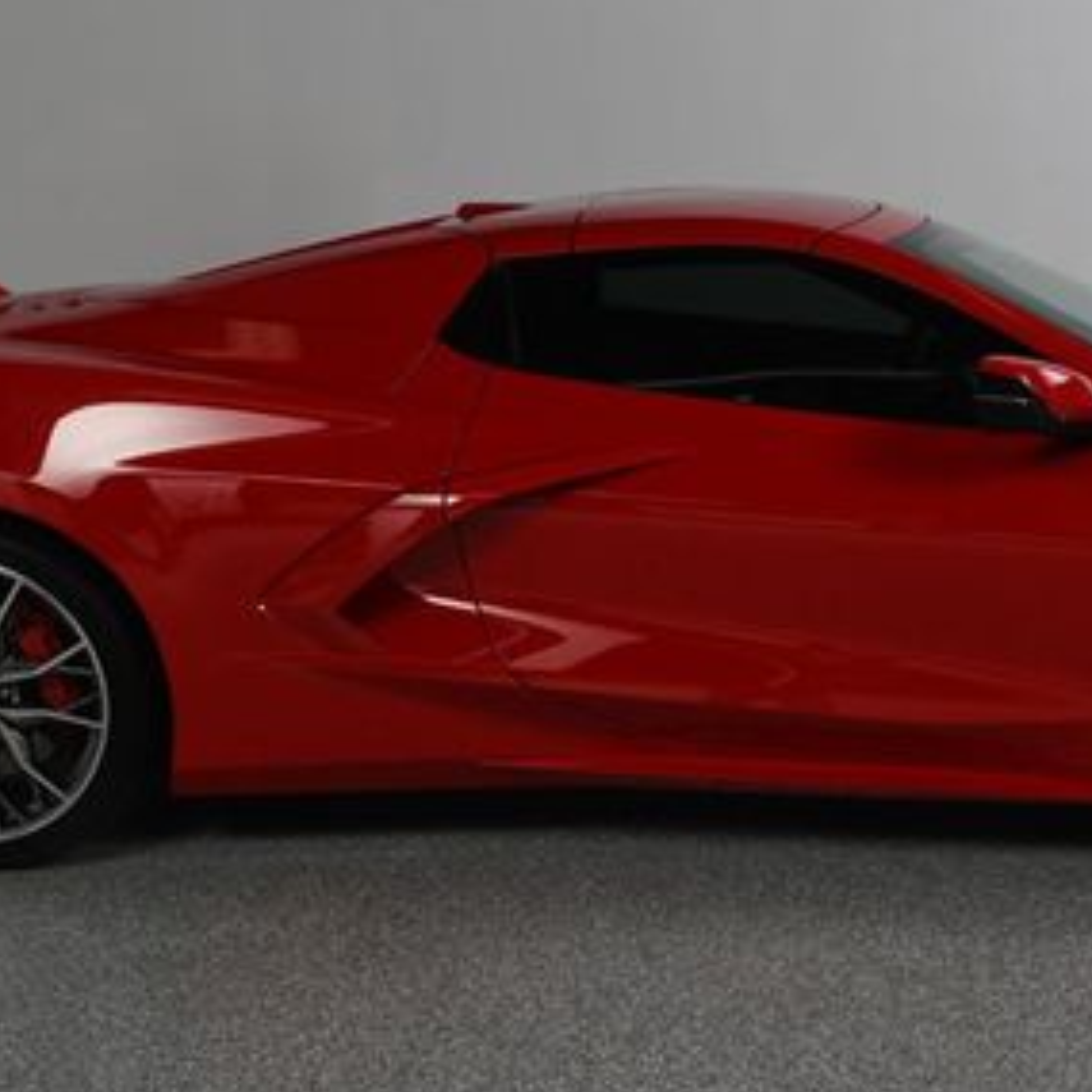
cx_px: 697
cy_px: 609
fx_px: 2248
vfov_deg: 27.3
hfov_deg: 27.2
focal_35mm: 63
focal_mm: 22
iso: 100
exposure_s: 1/160
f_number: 13
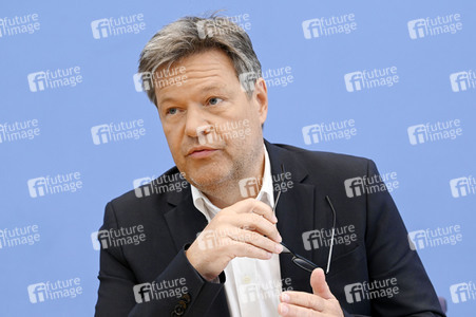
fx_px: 1480
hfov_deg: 18.3
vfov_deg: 12.2
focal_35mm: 112
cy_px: 158
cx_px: 238
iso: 4000
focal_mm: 112
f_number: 5
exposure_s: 1/800
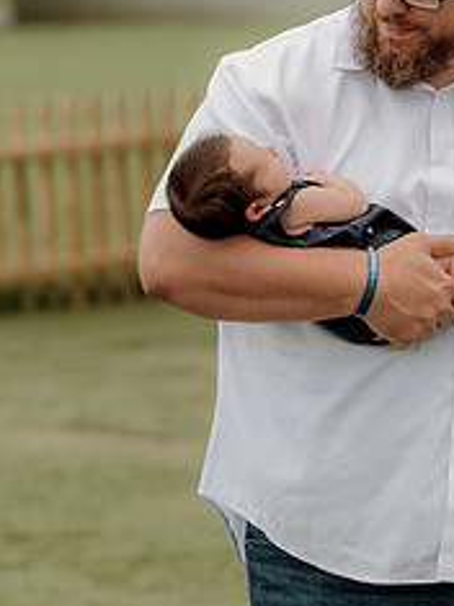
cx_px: 477
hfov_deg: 7.3
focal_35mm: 202
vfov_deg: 9.8
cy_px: 195
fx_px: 3536
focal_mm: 85
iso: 80
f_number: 2.5
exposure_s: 1/320
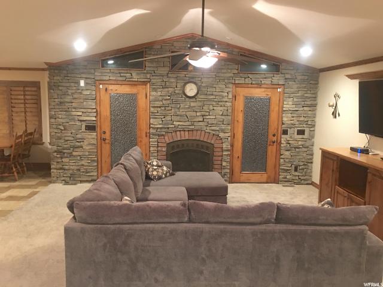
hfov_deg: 61.7
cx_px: 192
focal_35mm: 29
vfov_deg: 48.2
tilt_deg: -4.8
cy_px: 144
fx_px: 321
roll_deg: -0.9
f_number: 2.2
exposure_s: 1/4
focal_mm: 4.15
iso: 100
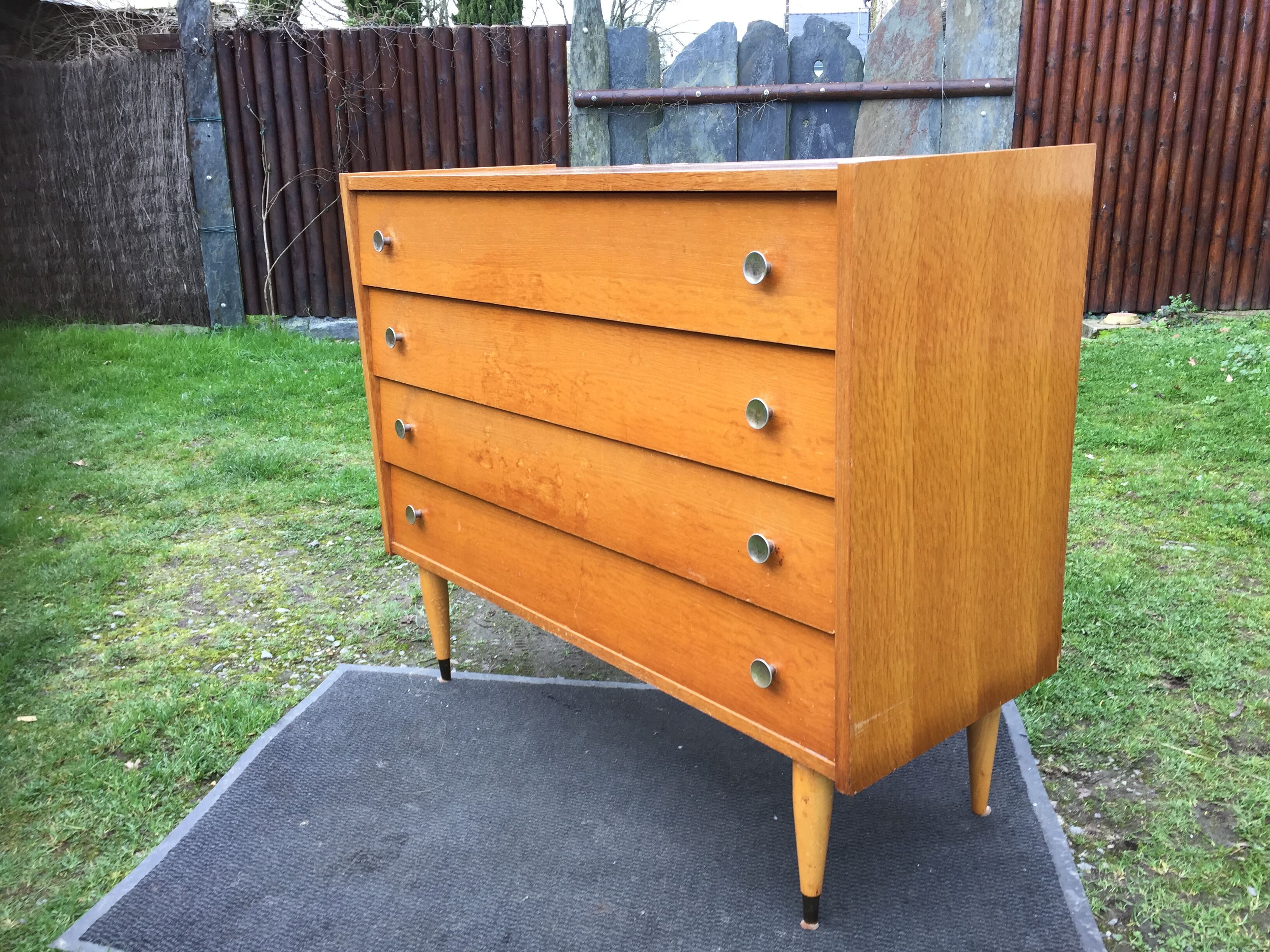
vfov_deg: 48.2
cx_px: 635
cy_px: 476
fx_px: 1064
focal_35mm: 29
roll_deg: +0.6
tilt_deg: -16.1
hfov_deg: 61.7
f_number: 2.2
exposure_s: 1/100
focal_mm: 4.15
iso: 40
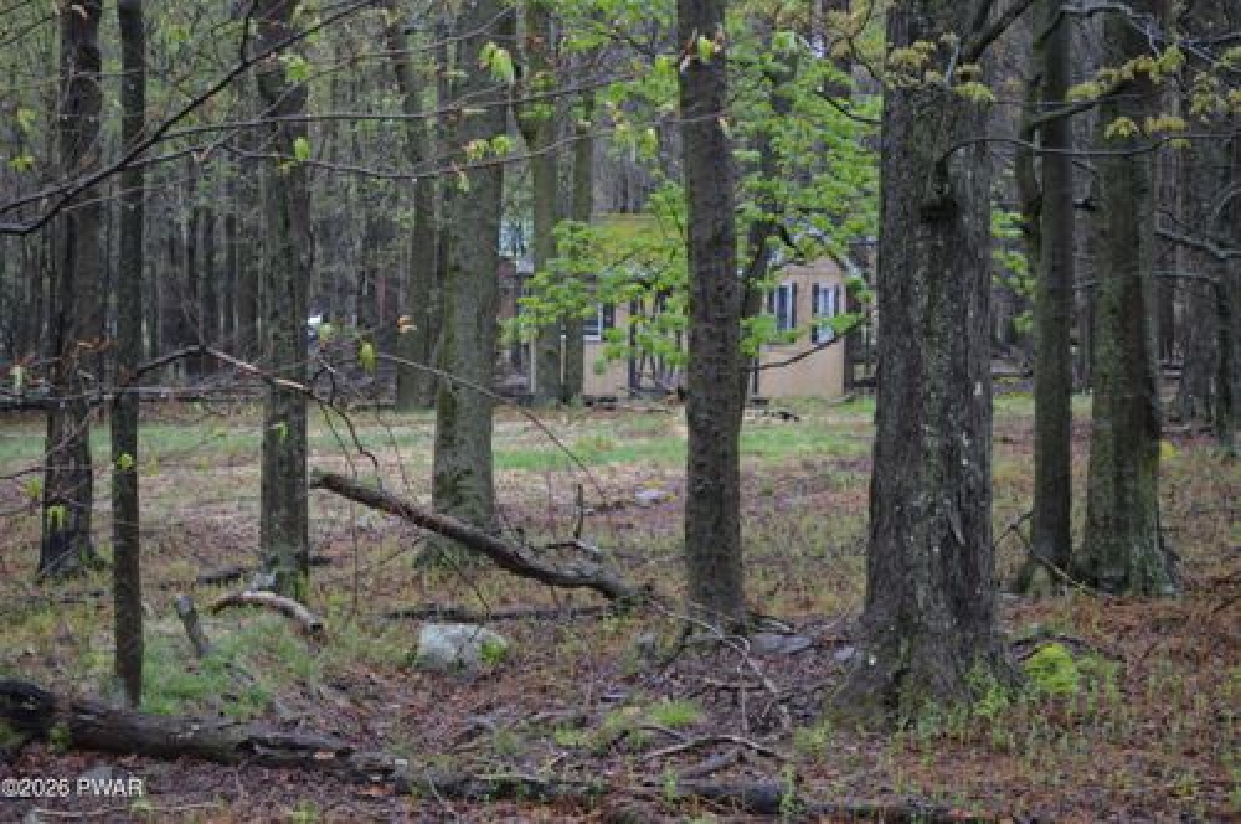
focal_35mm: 82
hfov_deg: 24.6
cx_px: 620
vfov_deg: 16.5
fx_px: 2840
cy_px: 412
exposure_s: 1/50
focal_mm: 55
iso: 400
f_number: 5.6
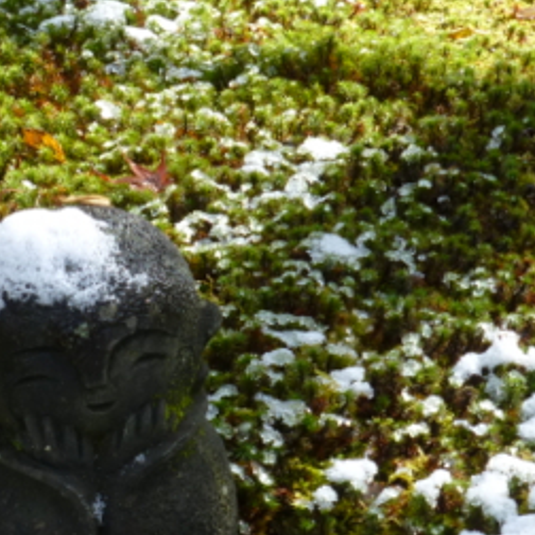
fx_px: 2903
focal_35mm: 166
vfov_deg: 10.5
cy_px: 412
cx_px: 93
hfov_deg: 10.5
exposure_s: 1/100
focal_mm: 14.2
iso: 100
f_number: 5.1
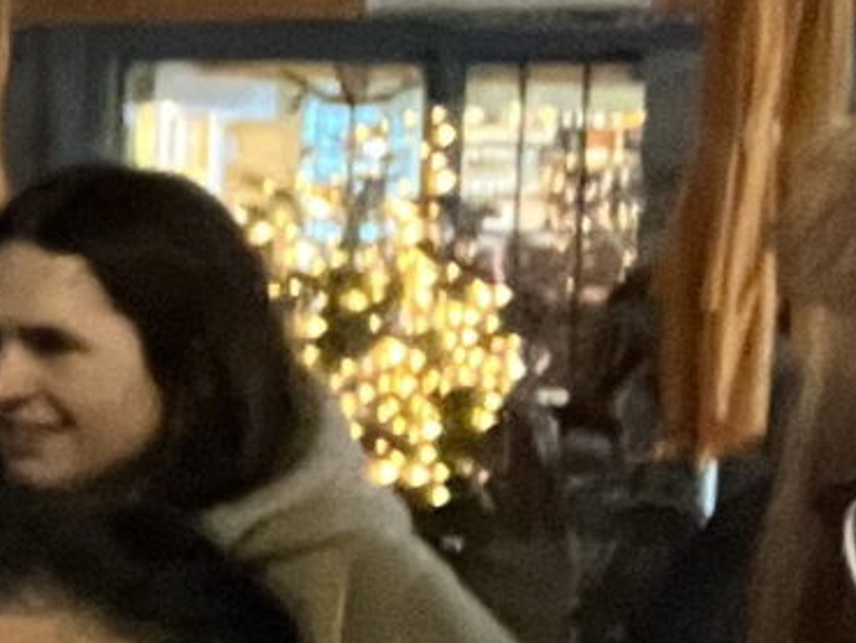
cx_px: -1312
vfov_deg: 9.3
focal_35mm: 159
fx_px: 3934
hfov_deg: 10.4
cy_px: 368
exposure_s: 1/20
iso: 640
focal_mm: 2.71
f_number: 2.2
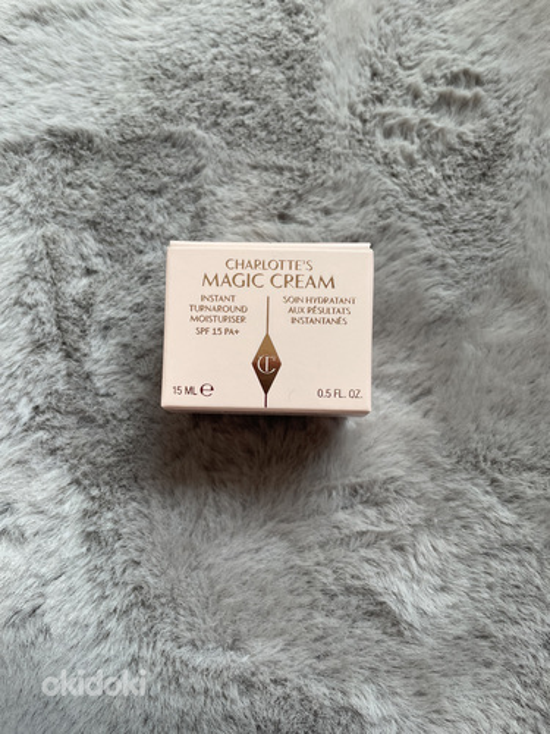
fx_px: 551
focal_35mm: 26
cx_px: 275
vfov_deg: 67.3
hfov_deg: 53.1
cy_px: 367
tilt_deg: -77.2
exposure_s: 1/121
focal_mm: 4.2
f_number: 1.6
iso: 100
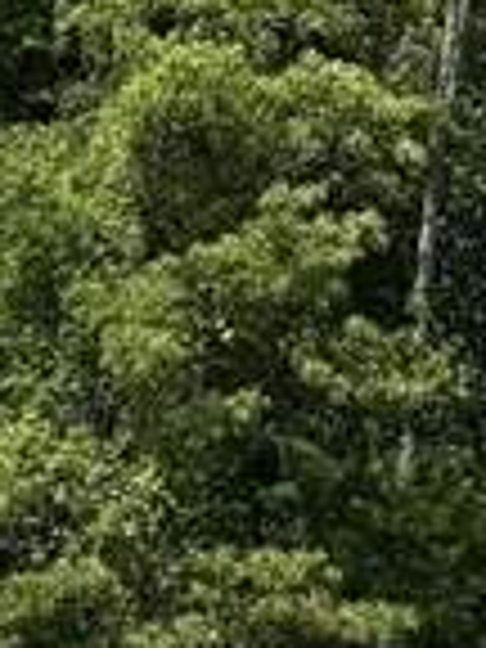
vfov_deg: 11.3
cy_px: 770
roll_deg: +0.8
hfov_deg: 8.0
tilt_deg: -0.9
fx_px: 3201
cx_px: -702
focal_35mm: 171
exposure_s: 1/2801
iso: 80
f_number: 1.78
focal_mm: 6.76
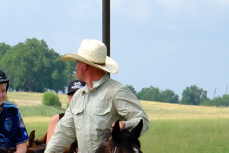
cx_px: -130
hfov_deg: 4.1
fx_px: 3207
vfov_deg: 2.7
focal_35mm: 504
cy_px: 243
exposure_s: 1/340
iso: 125
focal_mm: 60.8
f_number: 5.6
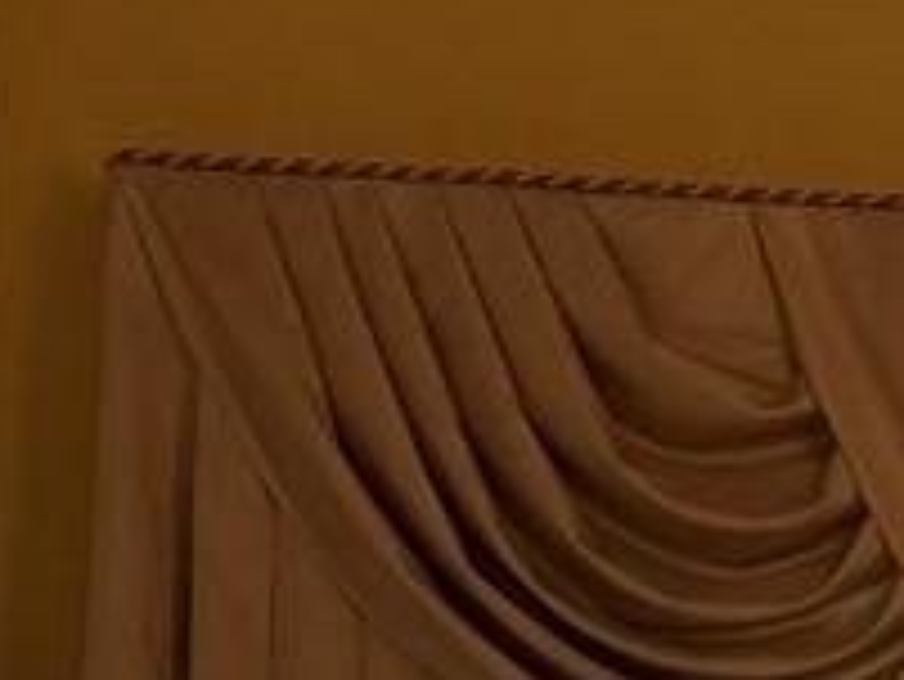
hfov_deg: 9.4
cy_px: 1774
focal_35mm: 191
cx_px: 2064
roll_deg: -2.0
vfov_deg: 7.2
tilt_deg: -4.9
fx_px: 4991
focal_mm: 6.76
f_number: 1.78
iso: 160
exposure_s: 1/217
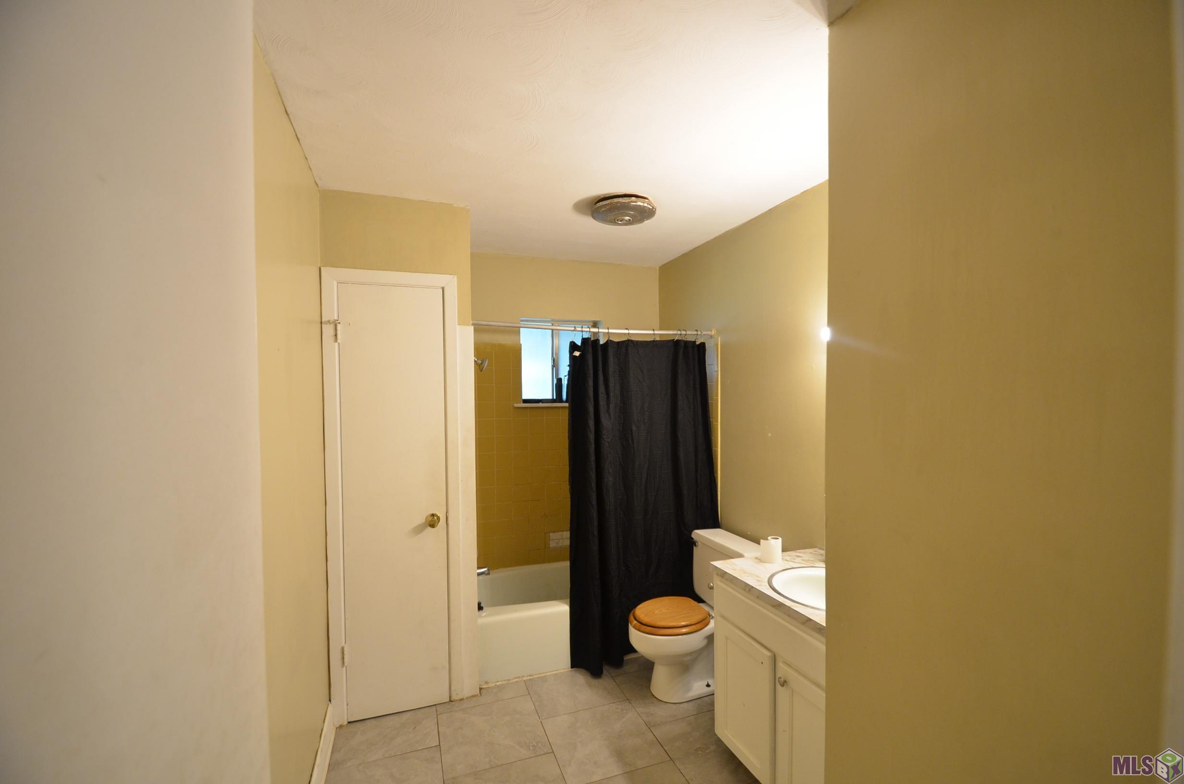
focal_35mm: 15
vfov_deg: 77.1
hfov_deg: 100.5
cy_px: 392
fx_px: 492
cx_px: 592
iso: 720
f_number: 4
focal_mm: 10
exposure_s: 1/60
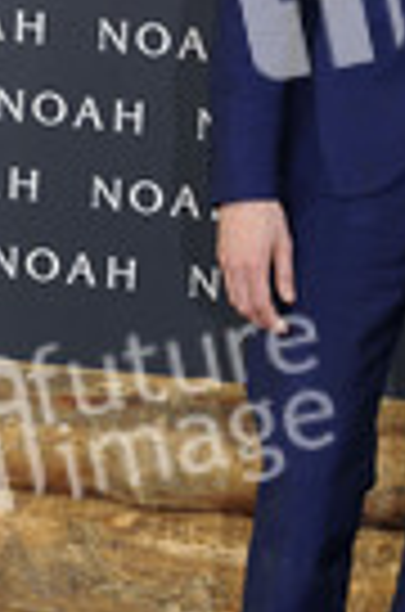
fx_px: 3104
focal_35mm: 183
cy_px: 198
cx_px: 596
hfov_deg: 7.3
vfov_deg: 11.2
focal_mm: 62
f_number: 6.3
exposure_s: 1/125
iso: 800
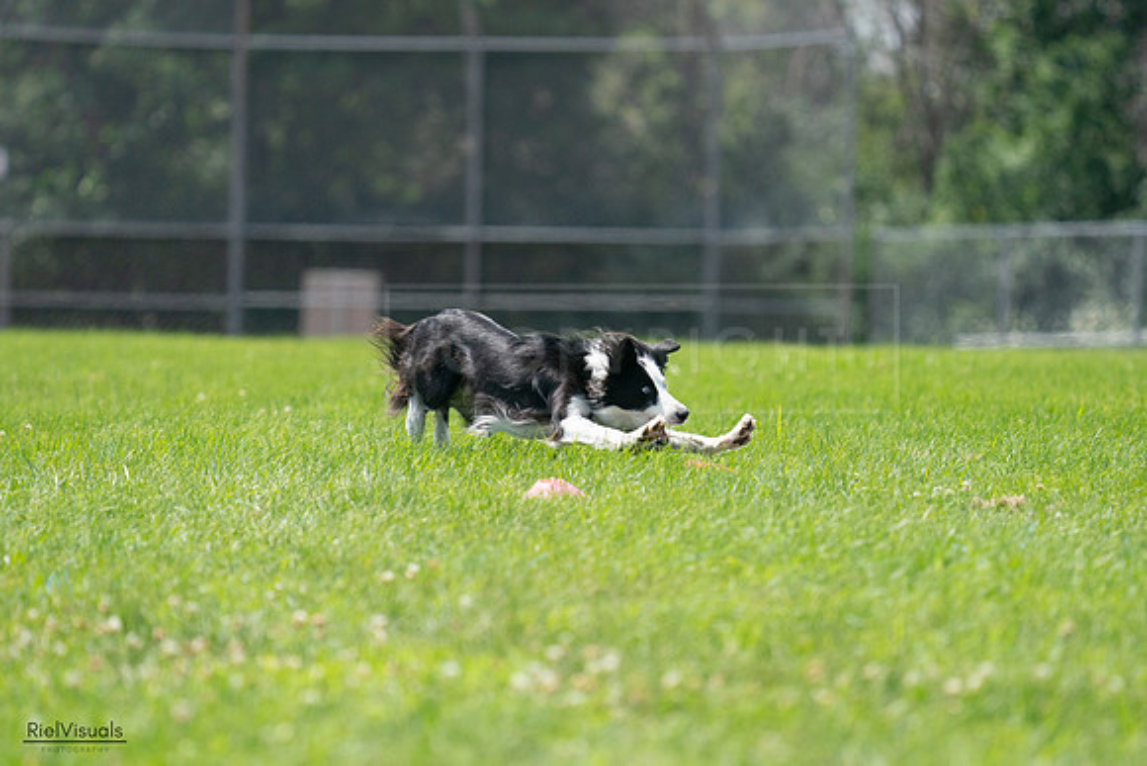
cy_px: 383
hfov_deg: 6.0
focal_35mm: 341
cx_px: 574
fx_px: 10867
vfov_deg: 4.0
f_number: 6.3
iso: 1600
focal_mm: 341
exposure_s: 1/4000
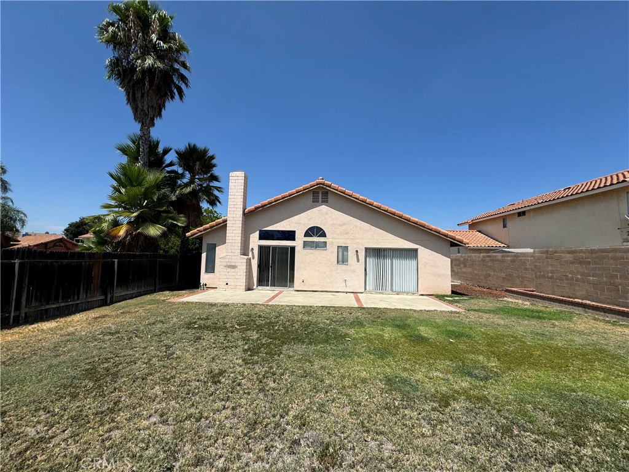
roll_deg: -2.7
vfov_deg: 85.7
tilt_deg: +5.8
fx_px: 254
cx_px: 314
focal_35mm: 14
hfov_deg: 102.1
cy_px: 236
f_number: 2.2
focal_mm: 2.22
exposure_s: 1/3106
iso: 50
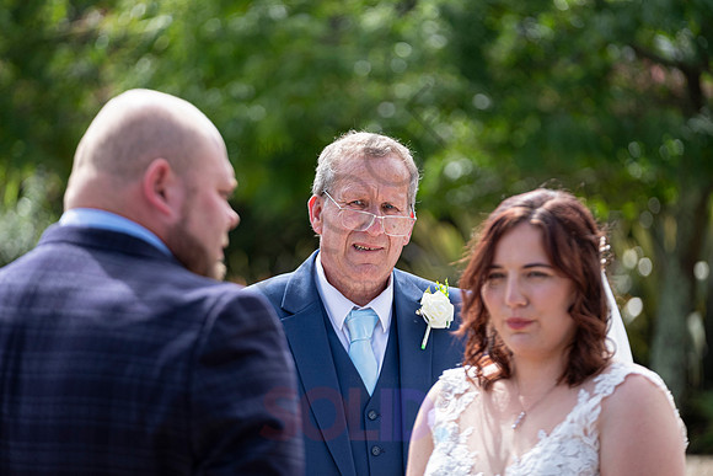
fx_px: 4160
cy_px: 238
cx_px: 356
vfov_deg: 6.5
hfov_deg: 9.8
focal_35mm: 210
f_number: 3.2
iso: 200
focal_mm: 140
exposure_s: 1/1000
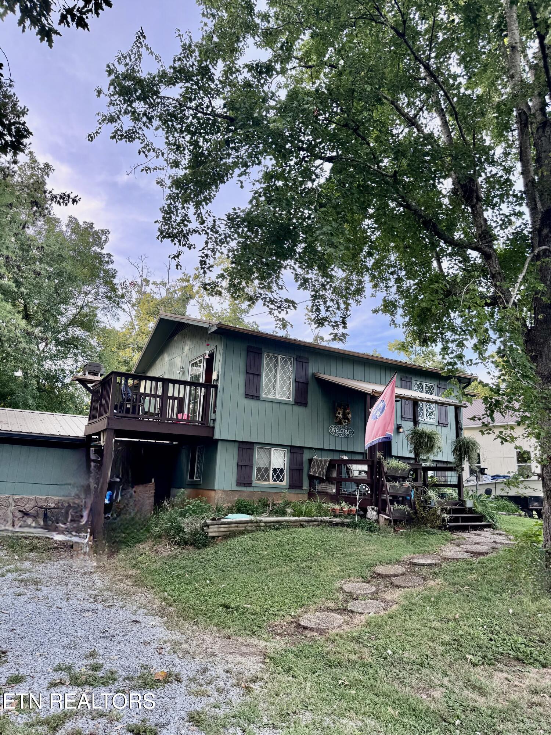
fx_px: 509
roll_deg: -1.4
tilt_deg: +13.4
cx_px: 276
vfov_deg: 71.6
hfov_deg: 56.8
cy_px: 368
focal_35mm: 24
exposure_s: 1/308
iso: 80
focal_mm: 6.76
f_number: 1.78
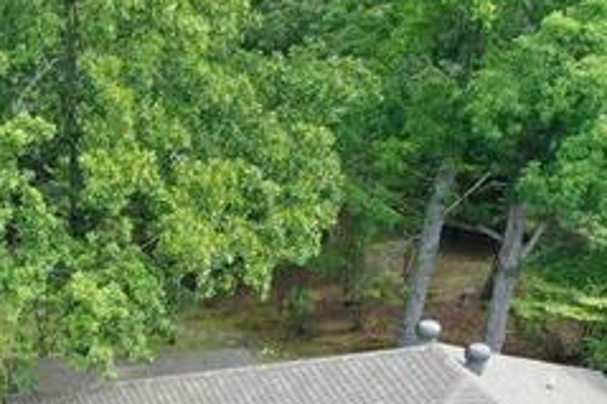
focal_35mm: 120
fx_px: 2022
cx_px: -246
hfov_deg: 15.9
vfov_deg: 10.6
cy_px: 757
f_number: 4.5
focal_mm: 10.26
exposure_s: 1/160
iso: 100
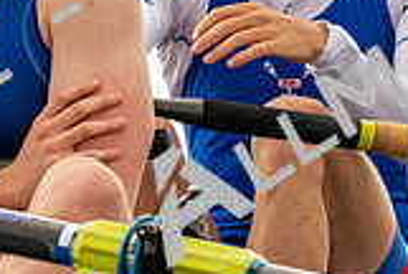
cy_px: 27
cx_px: -63
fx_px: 15022
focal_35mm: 1323
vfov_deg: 1.0
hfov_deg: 1.6
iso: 800
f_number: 6.3
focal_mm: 368
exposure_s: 1/1250
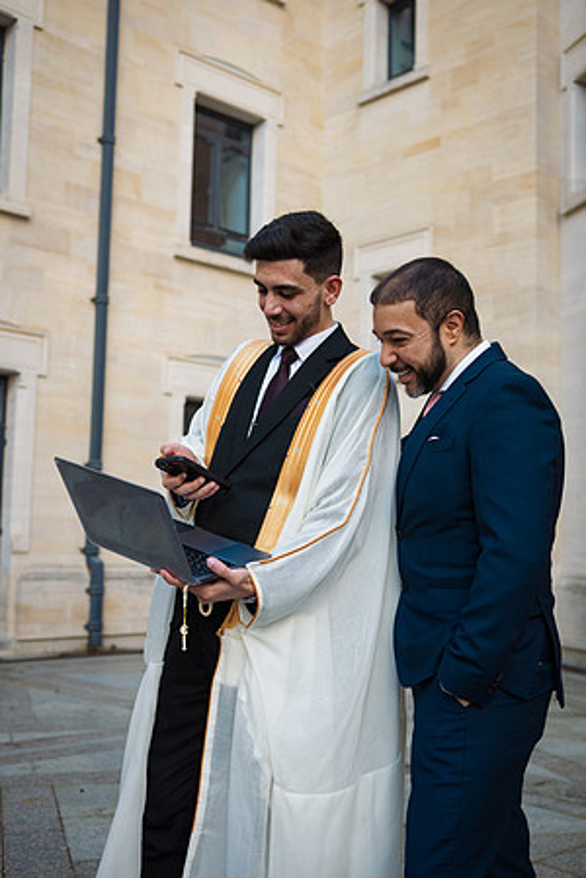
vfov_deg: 48.5
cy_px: 439
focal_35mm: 40
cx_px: 293
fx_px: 977
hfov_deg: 33.4
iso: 200
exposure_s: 1/500
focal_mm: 40
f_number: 3.5
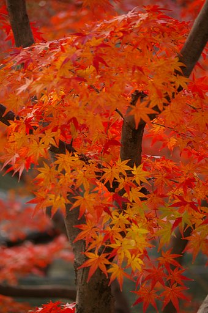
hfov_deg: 6.6
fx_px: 1799
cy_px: 156
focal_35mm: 207
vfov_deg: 10.0
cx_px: 104
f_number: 4.5
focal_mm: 138
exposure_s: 1/60
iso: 200
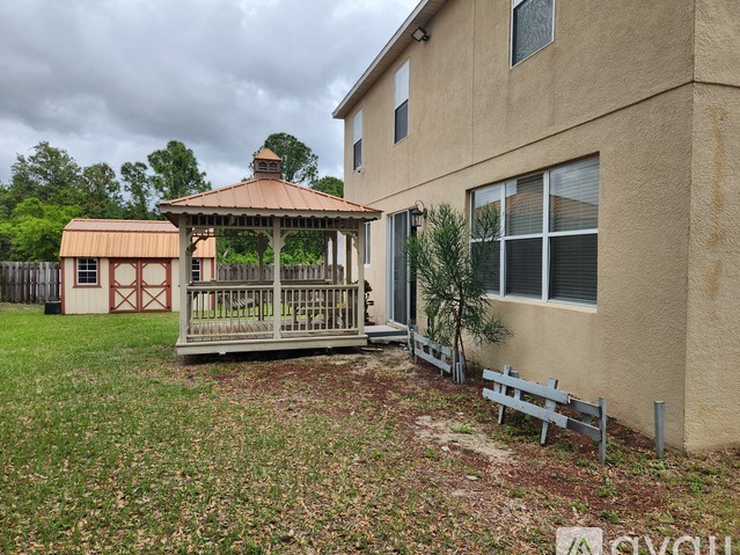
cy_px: 284
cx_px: 357
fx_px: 513
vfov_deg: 56.8
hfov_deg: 71.6
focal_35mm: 24
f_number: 1.8
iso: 20
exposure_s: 1/1179
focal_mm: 5.4
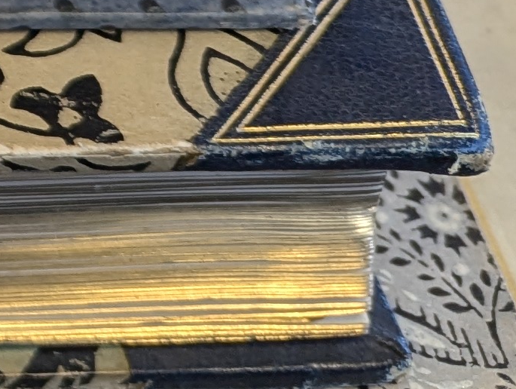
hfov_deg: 10.7
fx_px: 2135
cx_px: -906
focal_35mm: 143
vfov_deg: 9.4
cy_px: -492
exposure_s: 1/100
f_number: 1.85
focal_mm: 6.81
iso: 52
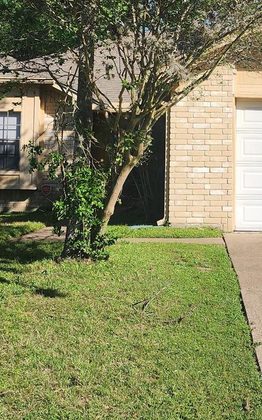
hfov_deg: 19.5
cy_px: 97
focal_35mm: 66
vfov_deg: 30.5
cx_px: 203
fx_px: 754
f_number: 1.8
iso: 12
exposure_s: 1/934
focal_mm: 6.4
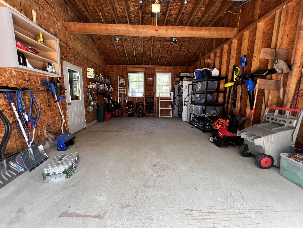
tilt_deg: -9.0
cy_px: 114
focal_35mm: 13
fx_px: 114
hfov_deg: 106.2
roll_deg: -0.4
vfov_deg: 89.9
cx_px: 152
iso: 160
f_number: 1.8
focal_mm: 1.57
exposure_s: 1/99
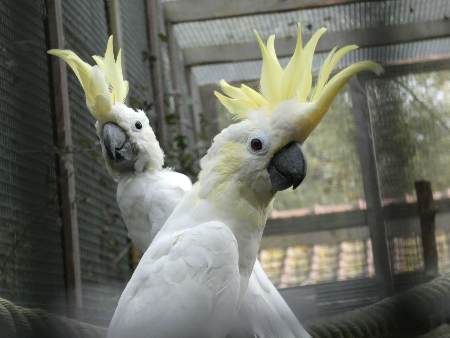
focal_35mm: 144
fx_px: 1872
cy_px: 169
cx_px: 225
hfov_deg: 13.7
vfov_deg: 10.3
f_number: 5.3
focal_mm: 25.8
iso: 800
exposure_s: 1/400
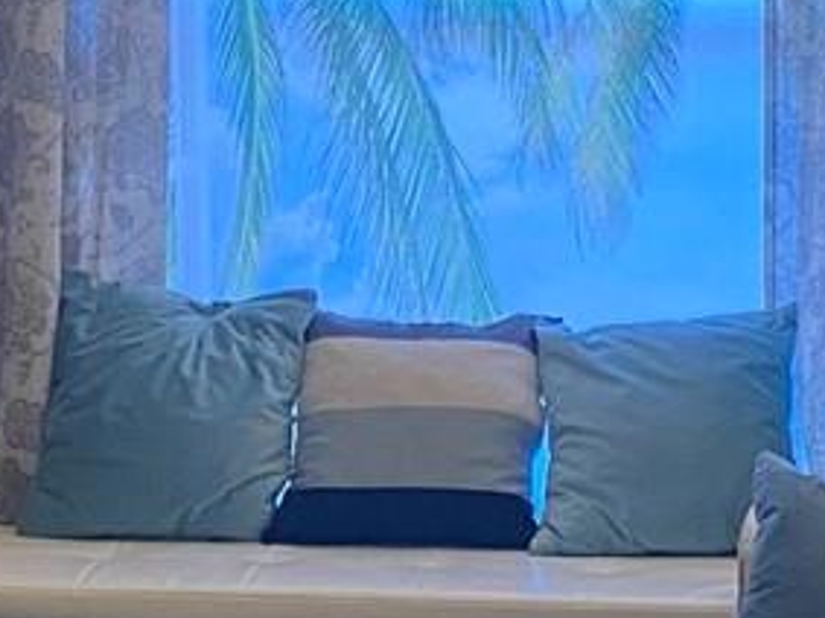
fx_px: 3502
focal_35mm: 147
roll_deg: -0.7
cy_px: 192
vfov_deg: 10.1
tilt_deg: -4.7
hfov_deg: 13.4
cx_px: 376
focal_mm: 4.25
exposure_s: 1/60
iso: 160
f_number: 1.8
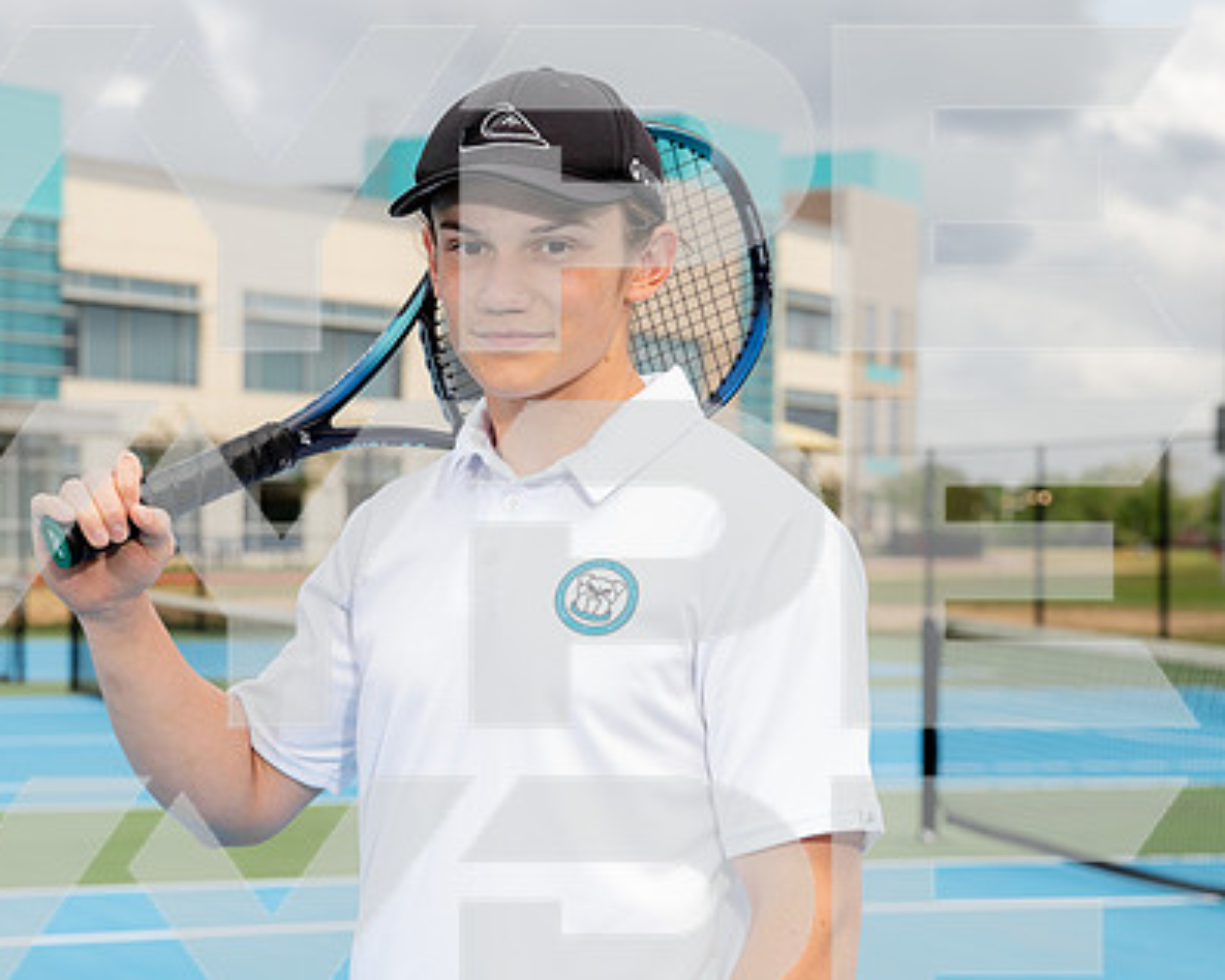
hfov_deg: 22.6
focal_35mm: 84
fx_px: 3045
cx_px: 409
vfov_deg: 18.3
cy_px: 566
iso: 100
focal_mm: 61
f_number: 5.6
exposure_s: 1/250
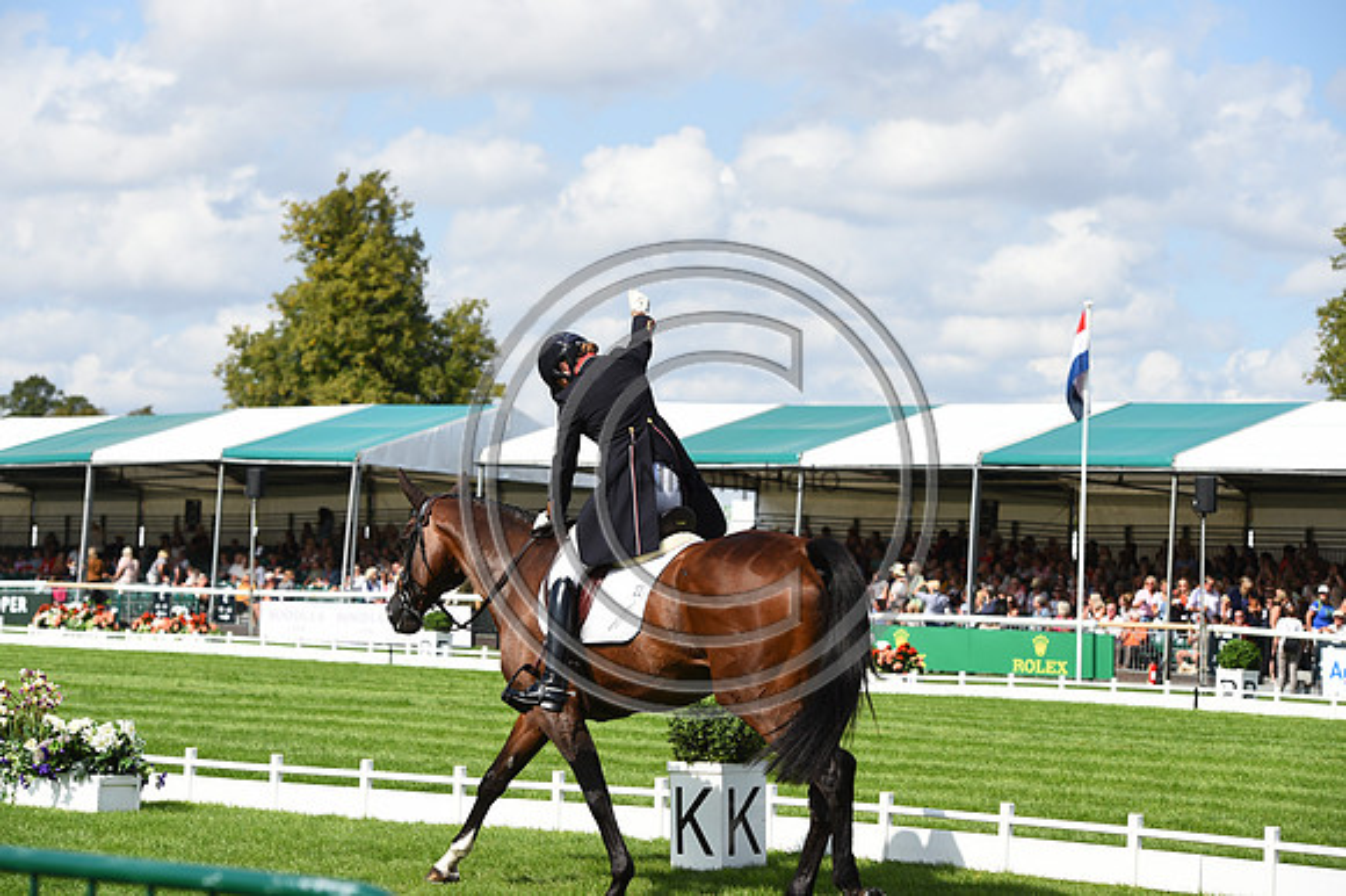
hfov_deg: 19.5
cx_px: 673
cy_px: 448
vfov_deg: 13.0
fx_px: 3923
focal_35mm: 105
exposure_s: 1/1600
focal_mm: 105
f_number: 6.3
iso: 280
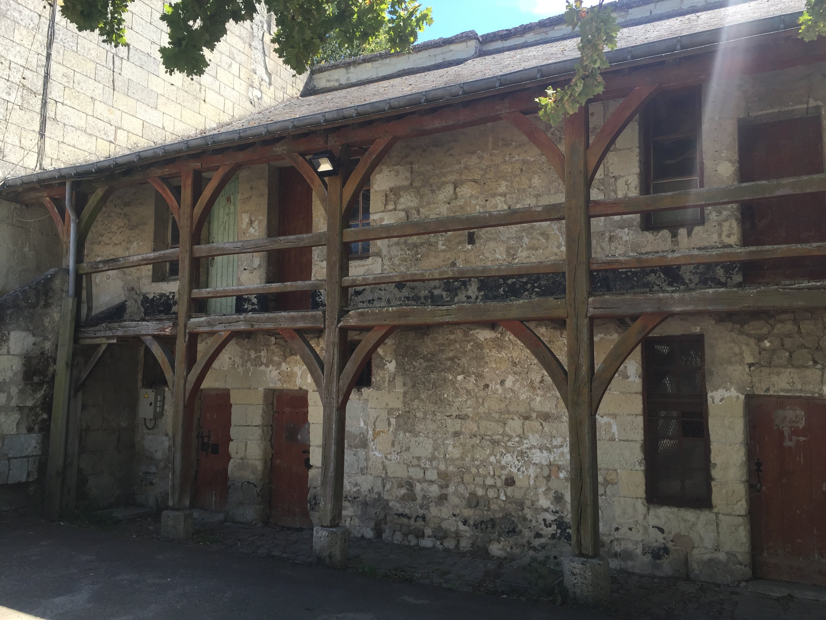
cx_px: 413
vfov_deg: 48.2
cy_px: 310
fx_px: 692
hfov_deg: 61.7
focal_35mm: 29
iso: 32
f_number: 2.2
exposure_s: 1/482
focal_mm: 4.15
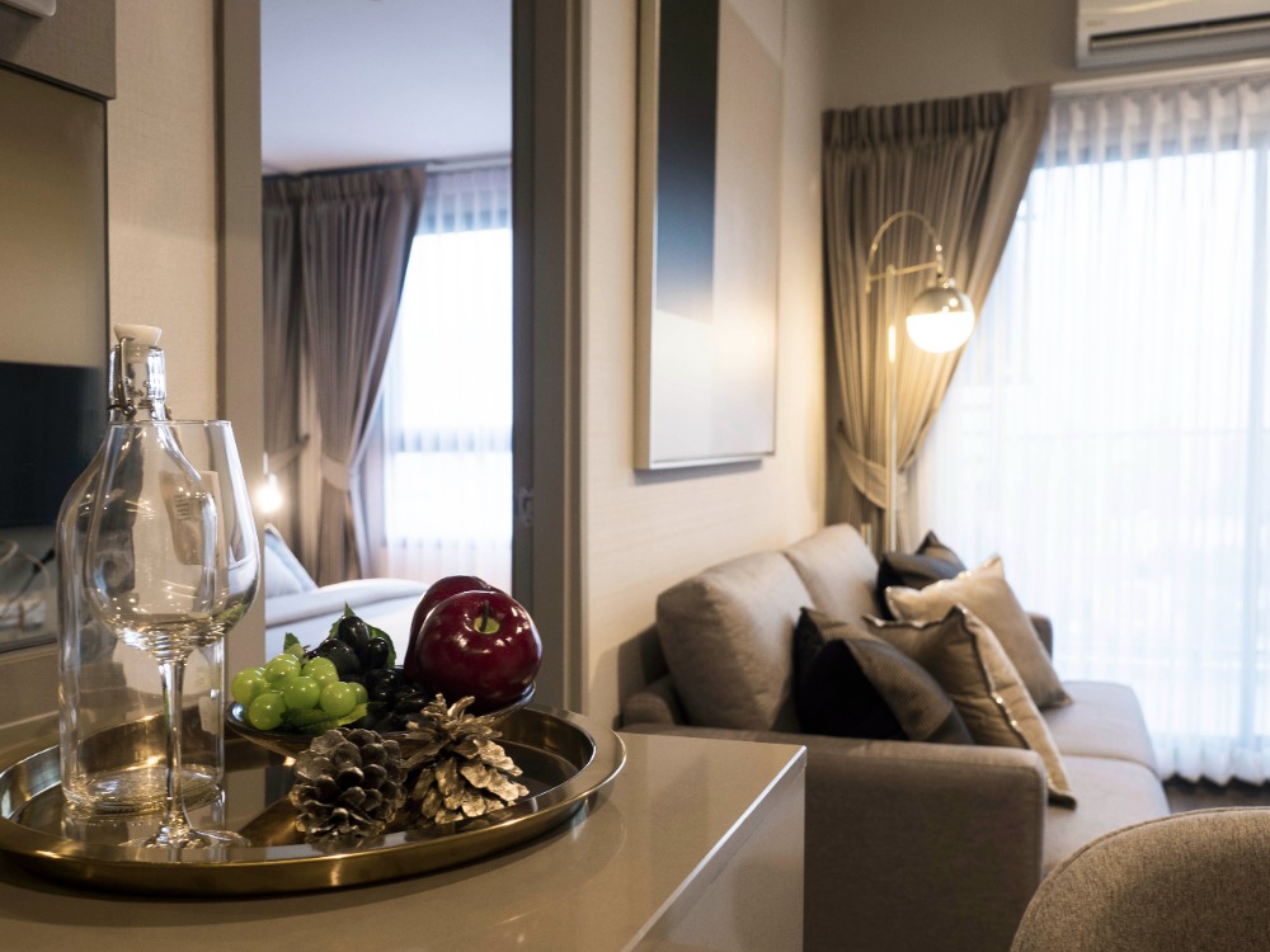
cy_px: 476
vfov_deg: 44.2
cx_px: 635
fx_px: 1174
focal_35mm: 32
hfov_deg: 56.8
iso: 200
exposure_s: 1/5
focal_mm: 16
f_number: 4
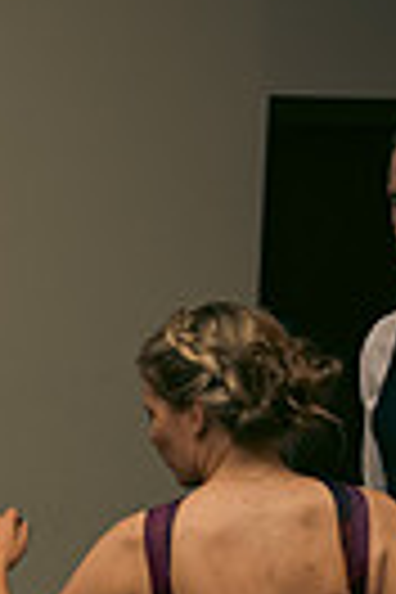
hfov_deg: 8.4
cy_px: 727
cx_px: -720
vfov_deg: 14.1
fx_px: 2326
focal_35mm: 141
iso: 800
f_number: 3.5
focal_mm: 32
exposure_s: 1/160
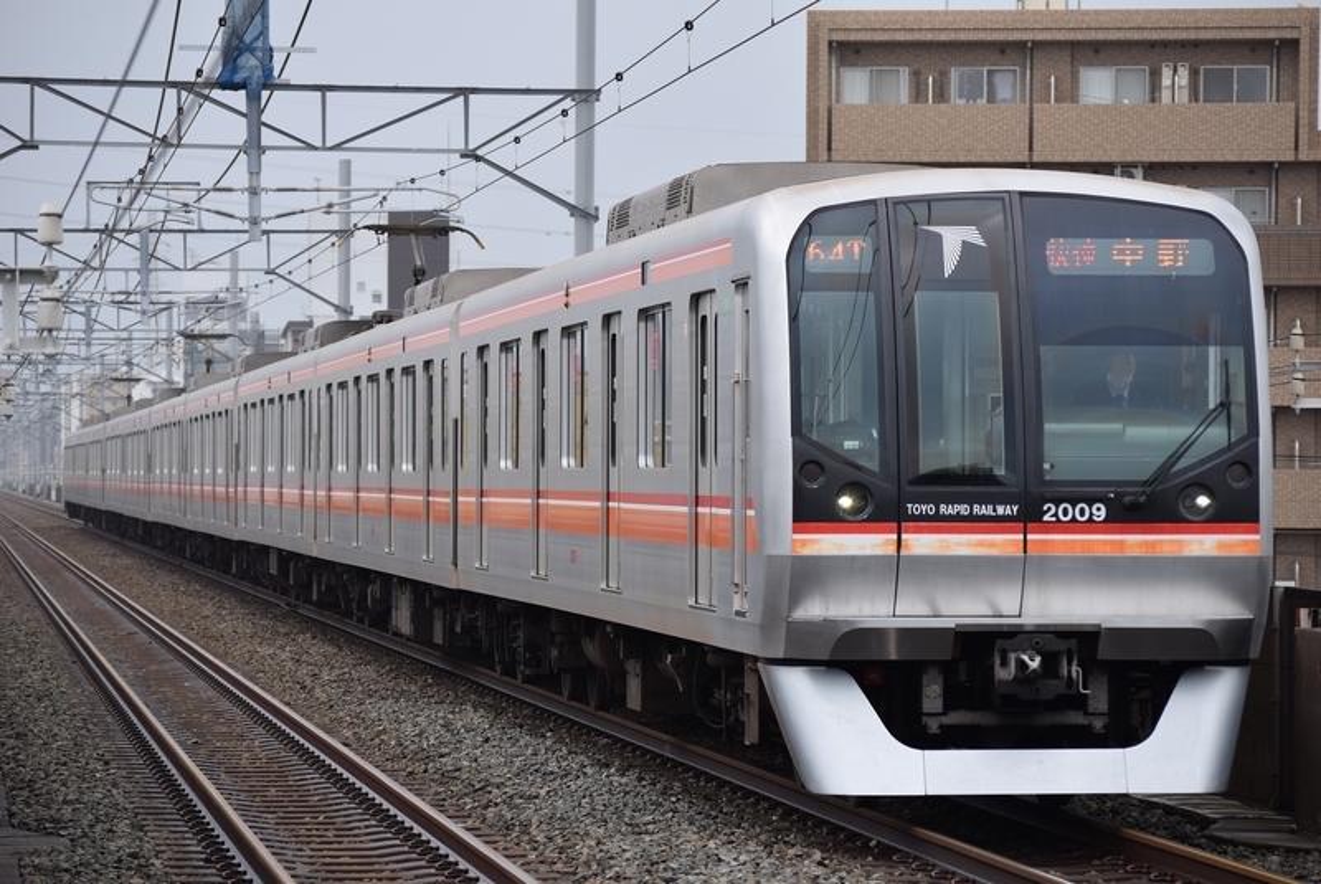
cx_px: 660
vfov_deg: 9.0
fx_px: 5619
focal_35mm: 153
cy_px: 442
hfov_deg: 13.4
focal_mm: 102
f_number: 5
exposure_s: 1/500
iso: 200
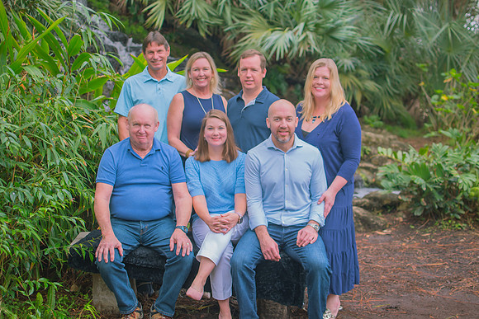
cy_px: 160
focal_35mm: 52
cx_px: 240
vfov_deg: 26.0
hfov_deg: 38.2
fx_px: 692
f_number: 2.2
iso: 100
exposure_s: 1/250
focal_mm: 35
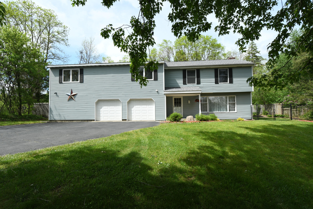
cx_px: 156
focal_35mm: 16
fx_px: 139
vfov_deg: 73.7
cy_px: 104
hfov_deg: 96.7
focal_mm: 11
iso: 100
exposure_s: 1/125
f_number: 8
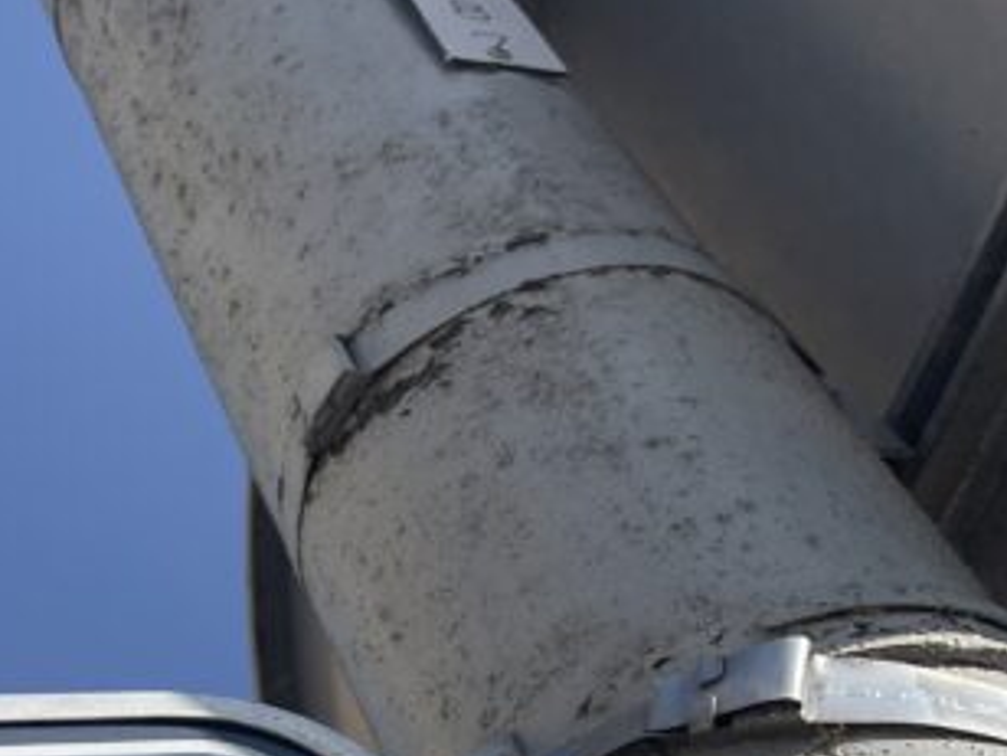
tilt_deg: +45.4
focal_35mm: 83
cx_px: -611
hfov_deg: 19.6
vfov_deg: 16.3
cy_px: 1116
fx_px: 2415
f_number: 1.6
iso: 32
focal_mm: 5.1
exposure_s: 1/4348
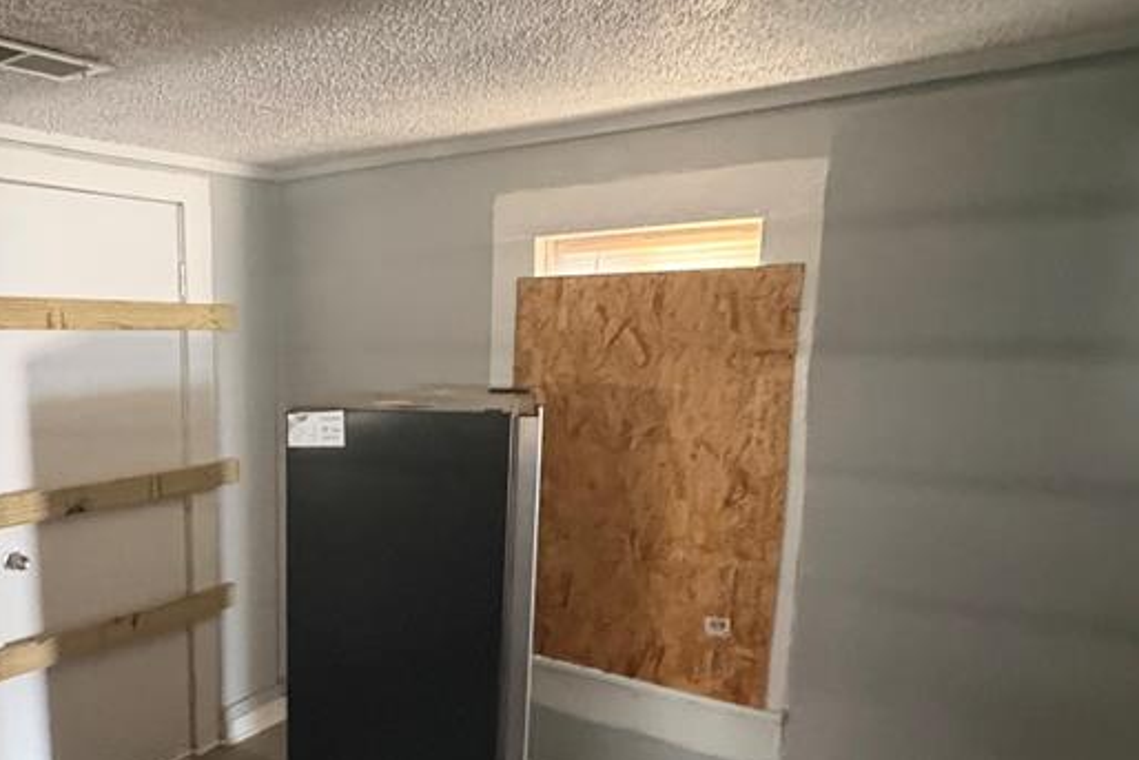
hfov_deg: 59.0
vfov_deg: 44.5
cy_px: 490
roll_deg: +1.9
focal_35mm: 29
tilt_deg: -8.1
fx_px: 918
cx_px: 239
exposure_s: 1/34
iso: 1000
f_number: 2.2
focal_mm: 2.22
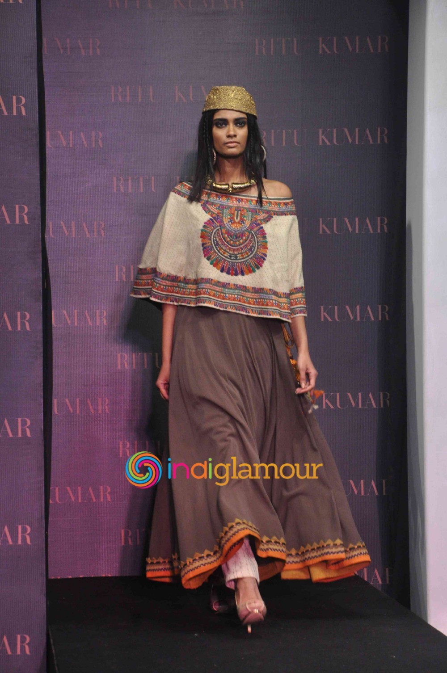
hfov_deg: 10.7
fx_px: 2381
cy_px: 336
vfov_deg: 16.1
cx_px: 224
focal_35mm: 128
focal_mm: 85
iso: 1250
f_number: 10
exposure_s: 1/125
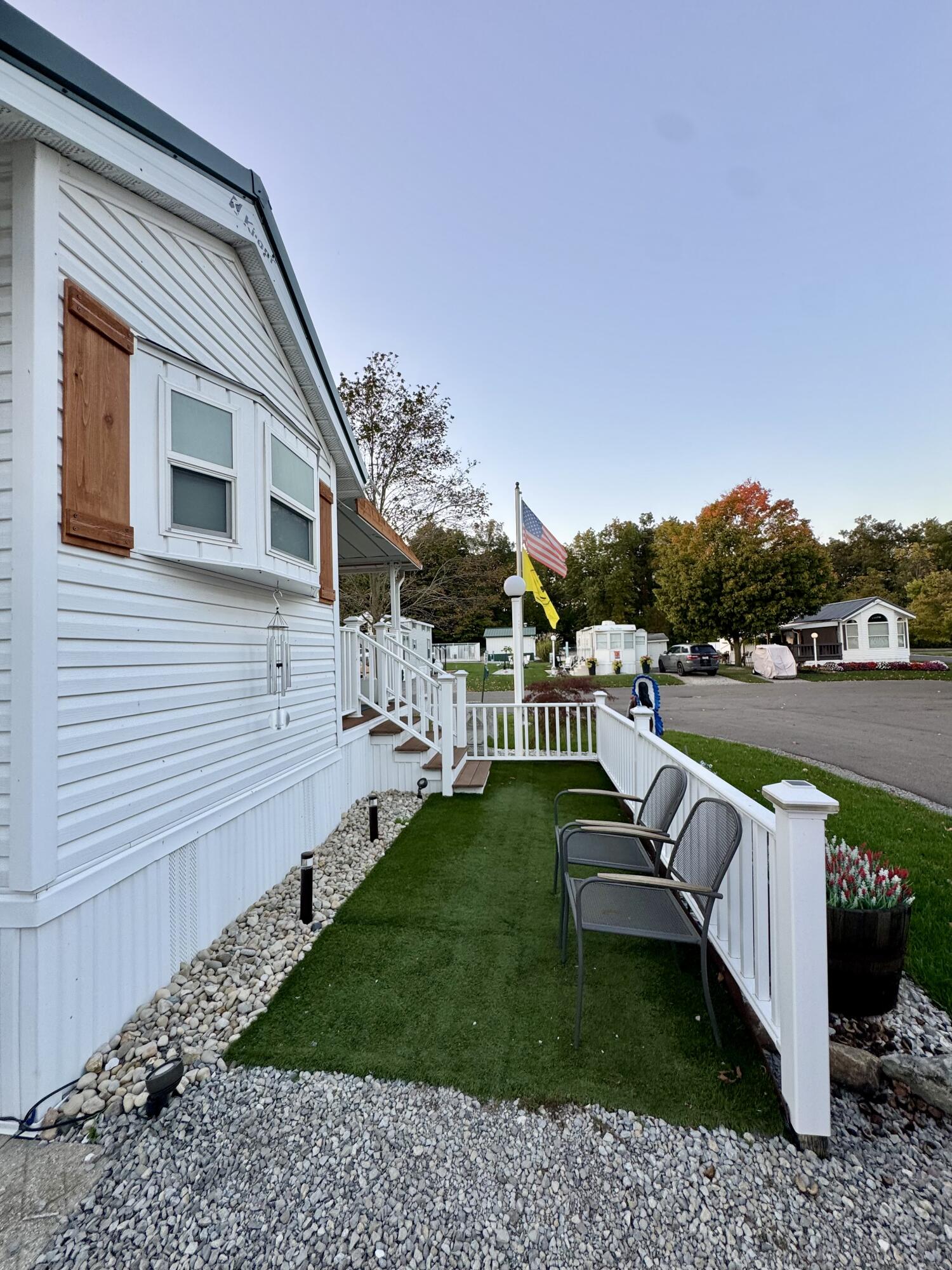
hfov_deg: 85.7
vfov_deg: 102.1
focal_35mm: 14
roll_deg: +2.1
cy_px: 635
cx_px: 476
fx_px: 513
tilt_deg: +1.5
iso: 40
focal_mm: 2.22
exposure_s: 1/143
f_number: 2.2
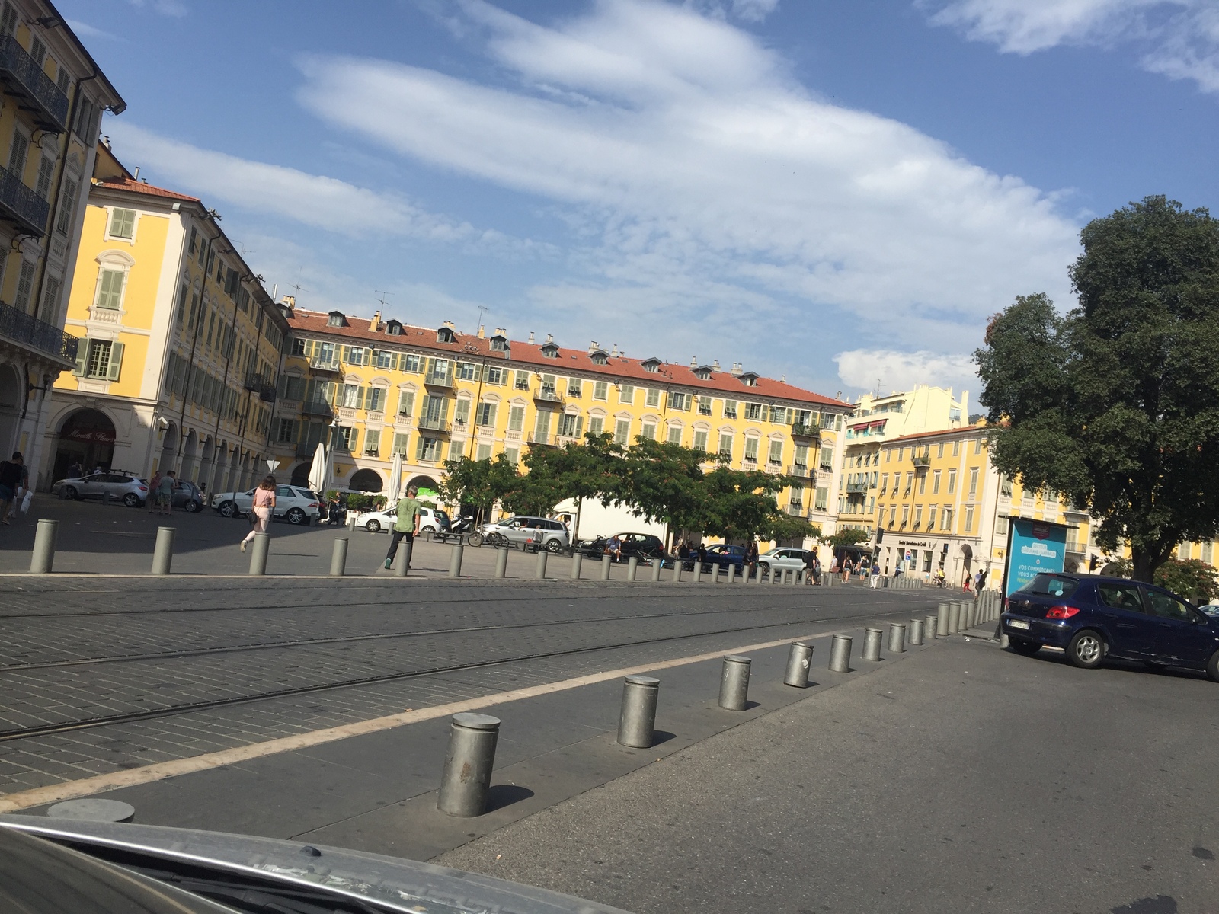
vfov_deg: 48.2
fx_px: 1021
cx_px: 610
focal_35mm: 29
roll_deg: -10.0
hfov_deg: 61.7
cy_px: 457
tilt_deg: +0.7
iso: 32
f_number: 2.2
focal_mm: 4.15
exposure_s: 1/2475
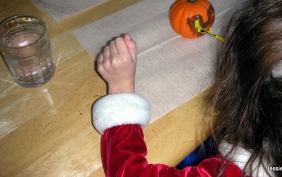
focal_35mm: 43
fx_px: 331
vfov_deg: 29.6
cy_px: 56
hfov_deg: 46.1
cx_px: 162
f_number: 3
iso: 50
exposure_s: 1/60.1
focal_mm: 5.8
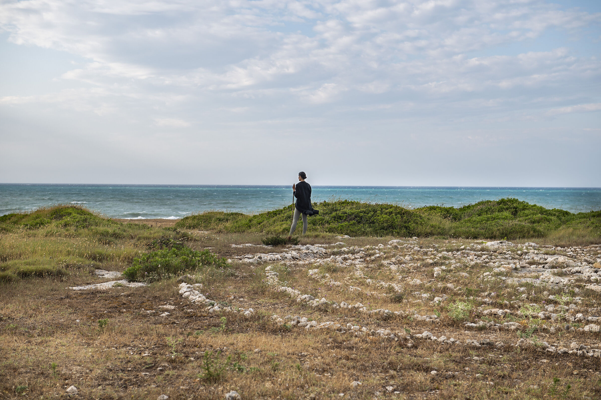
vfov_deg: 22.6
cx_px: 300
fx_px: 1001
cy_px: 200
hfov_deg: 33.4
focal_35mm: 60
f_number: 5.6
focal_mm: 60
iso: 100
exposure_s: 1/400
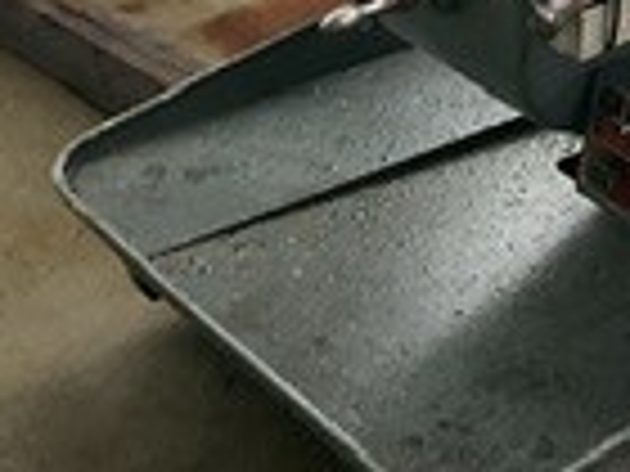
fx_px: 2421
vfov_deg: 10.3
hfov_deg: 13.8
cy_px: -459
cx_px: 990
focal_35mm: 133
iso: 50
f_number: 1.8
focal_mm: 3
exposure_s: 1/120
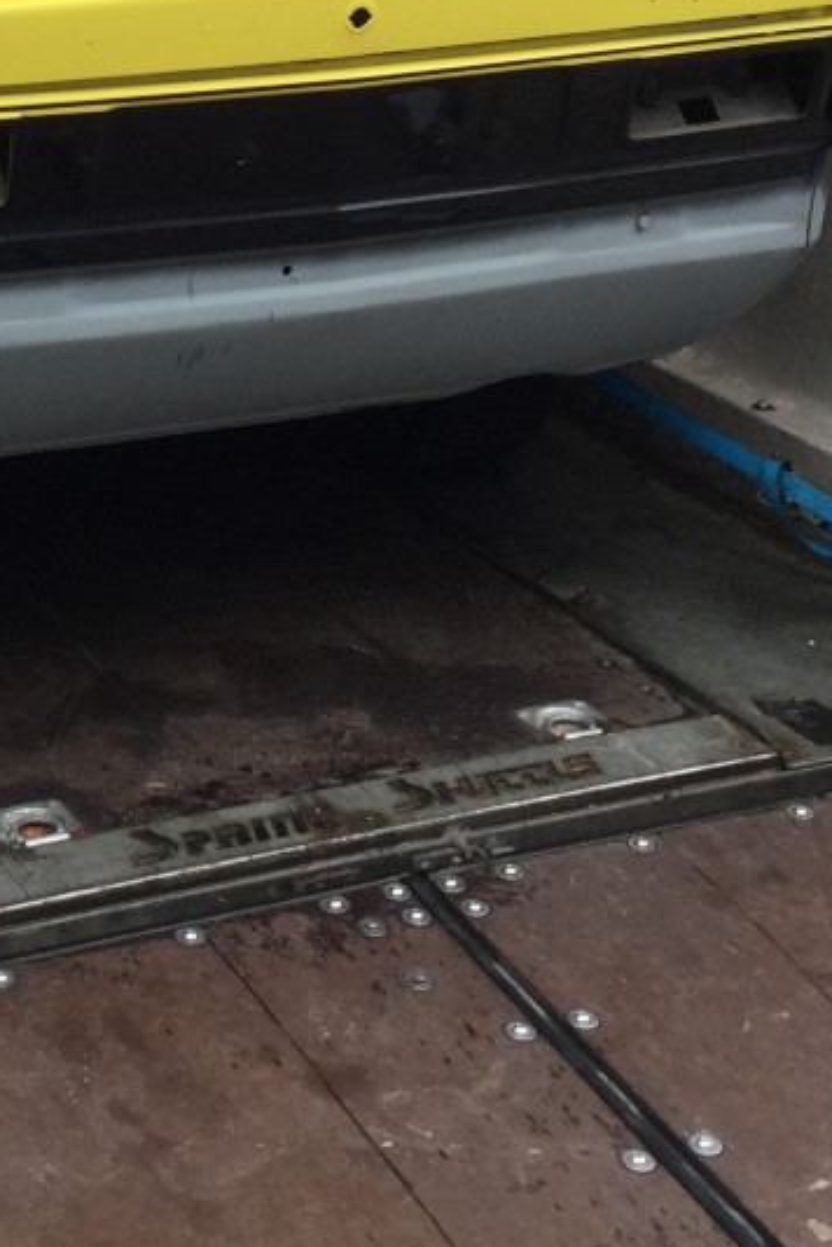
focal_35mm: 87
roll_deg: -2.4
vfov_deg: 22.5
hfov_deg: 15.5
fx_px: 3016
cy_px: -5
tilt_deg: -10.2
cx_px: 103
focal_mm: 3.3
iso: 25
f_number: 2.4
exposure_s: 1/199
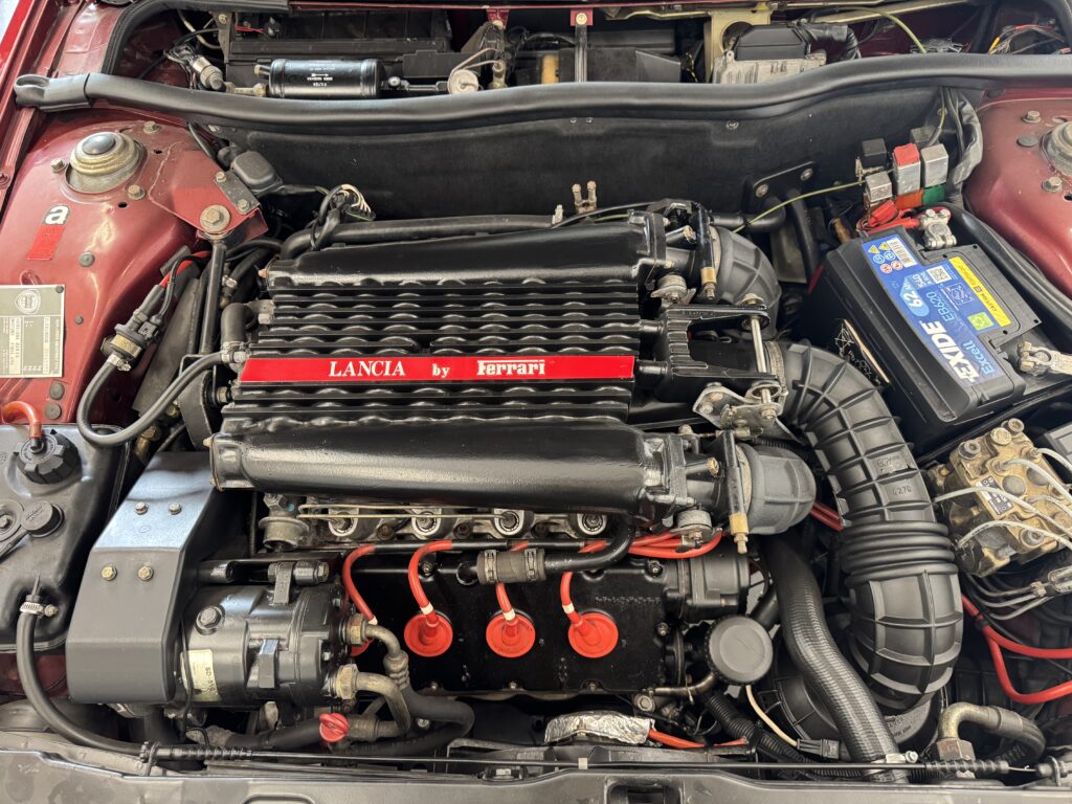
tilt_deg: -57.3
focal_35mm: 24
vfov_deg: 56.8
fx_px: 743
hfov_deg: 71.6
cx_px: 536
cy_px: 402
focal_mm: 6.76
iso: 500
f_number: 1.78
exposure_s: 1/60
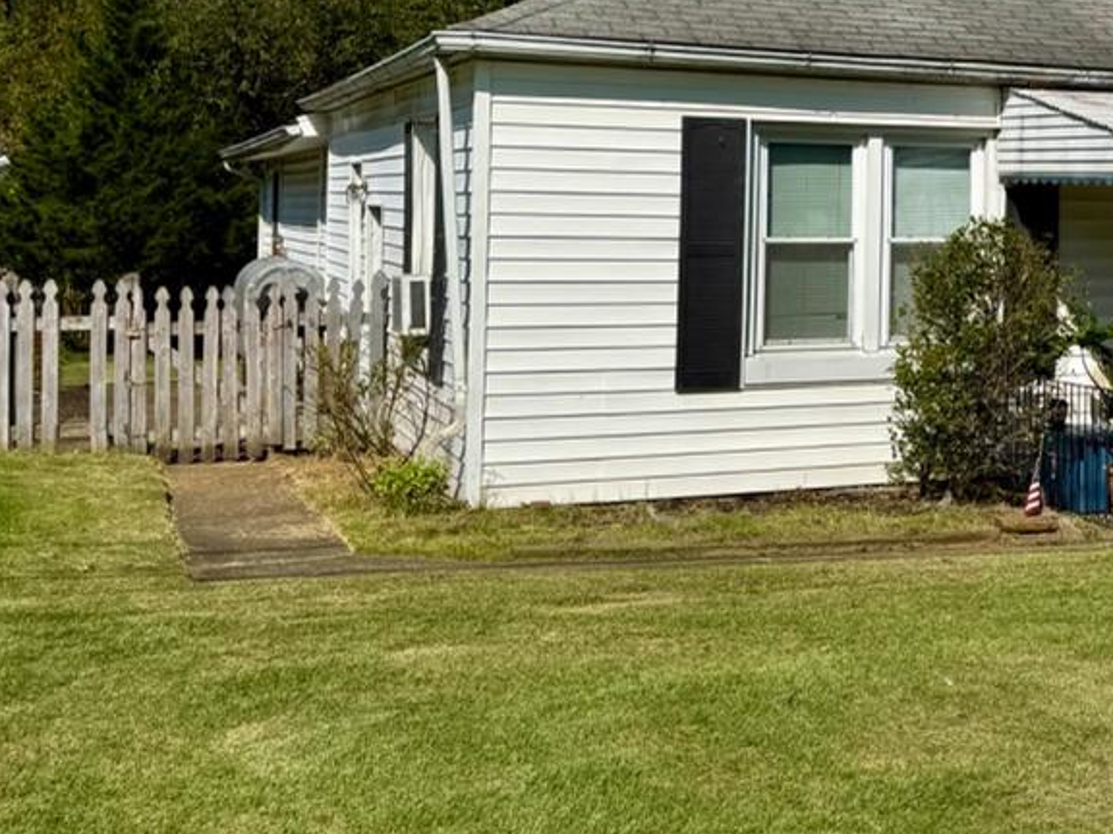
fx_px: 1929
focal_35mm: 60
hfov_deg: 28.5
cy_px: 183
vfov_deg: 24.1
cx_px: 1291
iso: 80
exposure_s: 1/6173
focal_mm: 6.76
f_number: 1.78
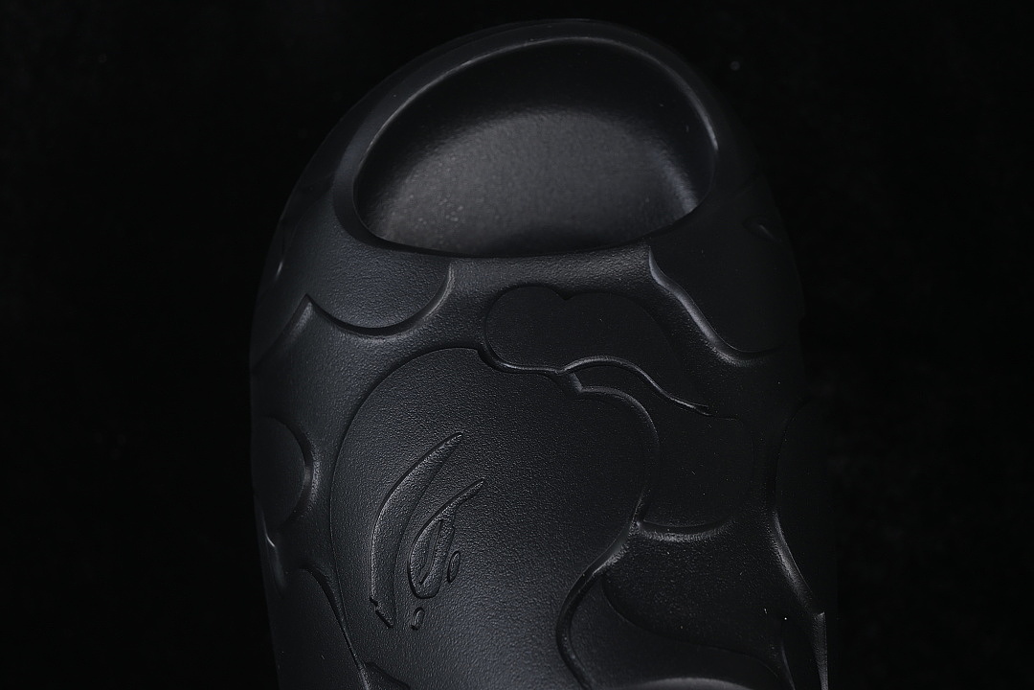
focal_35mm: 75
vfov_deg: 18.2
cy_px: 345
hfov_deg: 27.0
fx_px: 2154
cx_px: 517
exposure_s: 1/60
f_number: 6.3
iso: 160
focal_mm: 50
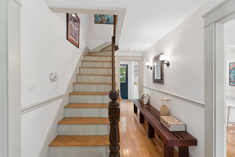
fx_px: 104
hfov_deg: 96.7
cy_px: 78
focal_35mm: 16
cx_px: 118
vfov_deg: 73.8
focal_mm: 16
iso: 320
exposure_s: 1/8
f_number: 7.1
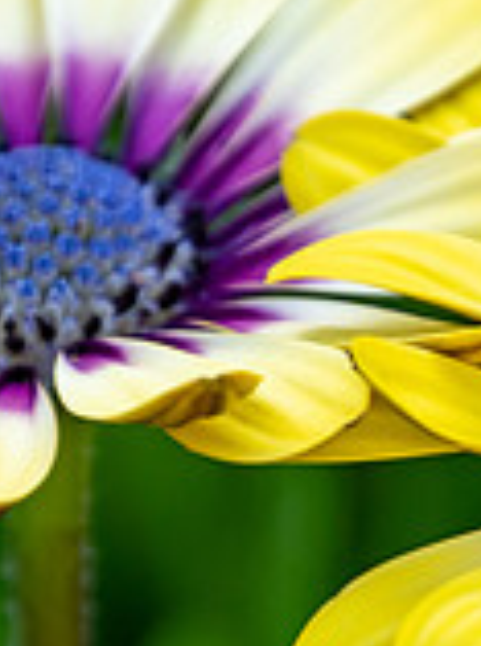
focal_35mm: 2143
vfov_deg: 0.9
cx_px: 284
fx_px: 39867
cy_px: 389
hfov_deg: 0.7
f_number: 8
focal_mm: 400
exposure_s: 1/125
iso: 400
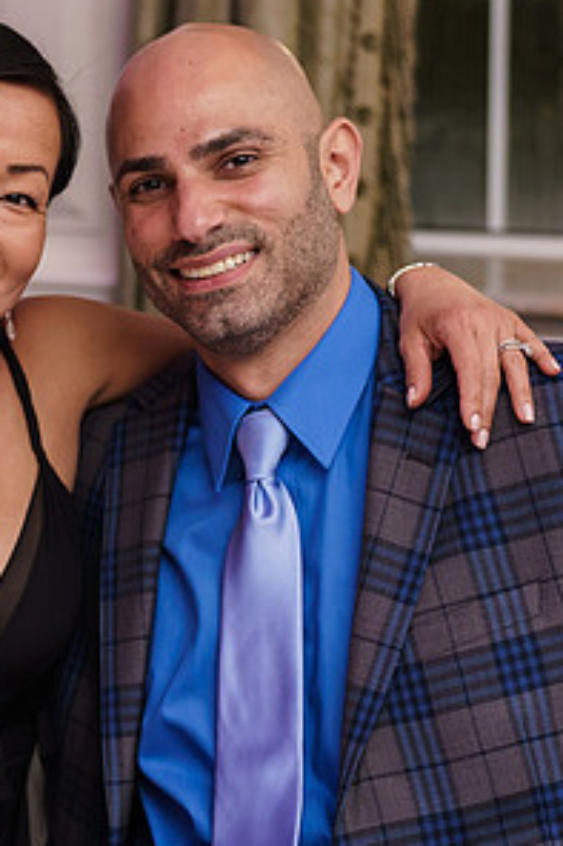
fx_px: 3452
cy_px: 404
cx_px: 80
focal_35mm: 147
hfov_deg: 9.3
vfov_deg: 14.0
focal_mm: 50
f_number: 2
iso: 1000
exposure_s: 1/250
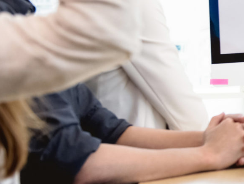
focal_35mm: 170
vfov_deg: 8.6
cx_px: 488
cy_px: -34
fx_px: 1199
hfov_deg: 10.6
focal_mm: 40
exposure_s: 1/200
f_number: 4
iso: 320
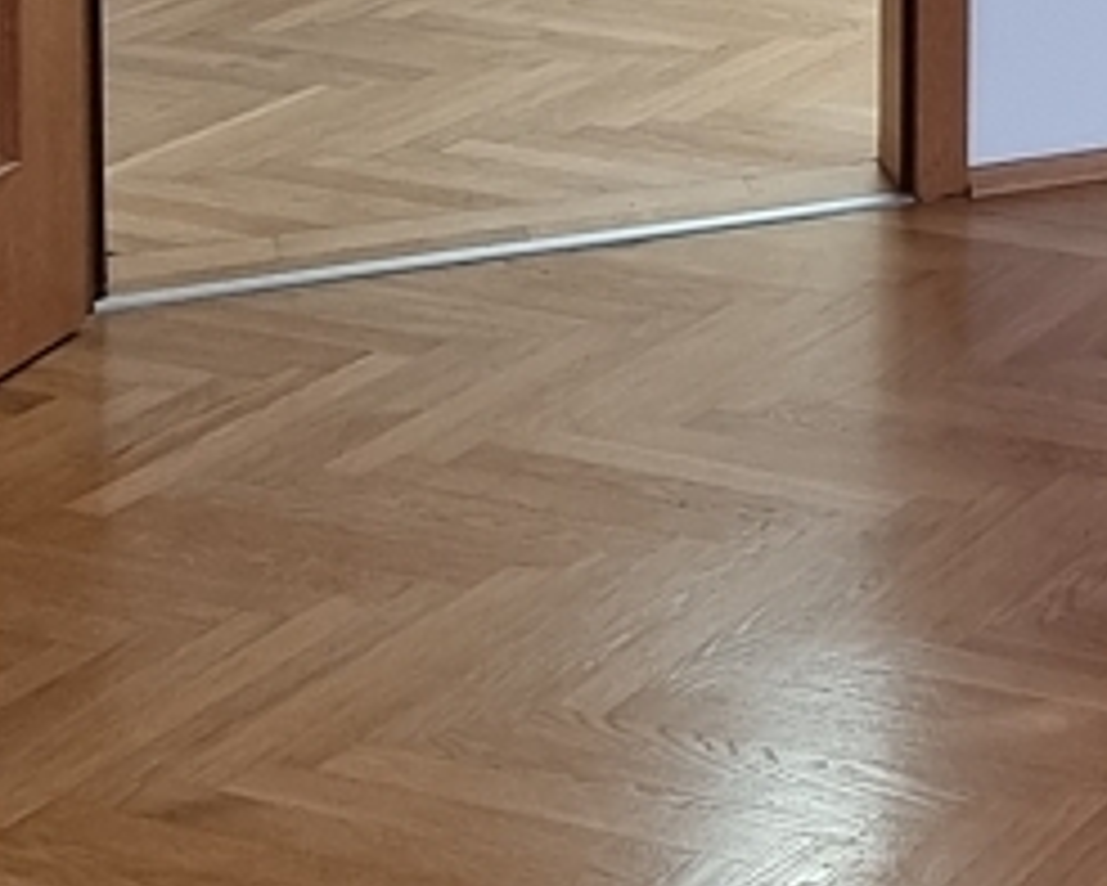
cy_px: -679
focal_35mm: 108
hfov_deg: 15.8
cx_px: 1818
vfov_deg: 13.0
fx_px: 3540
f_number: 1.8
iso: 200
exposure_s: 1/50
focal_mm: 6.7
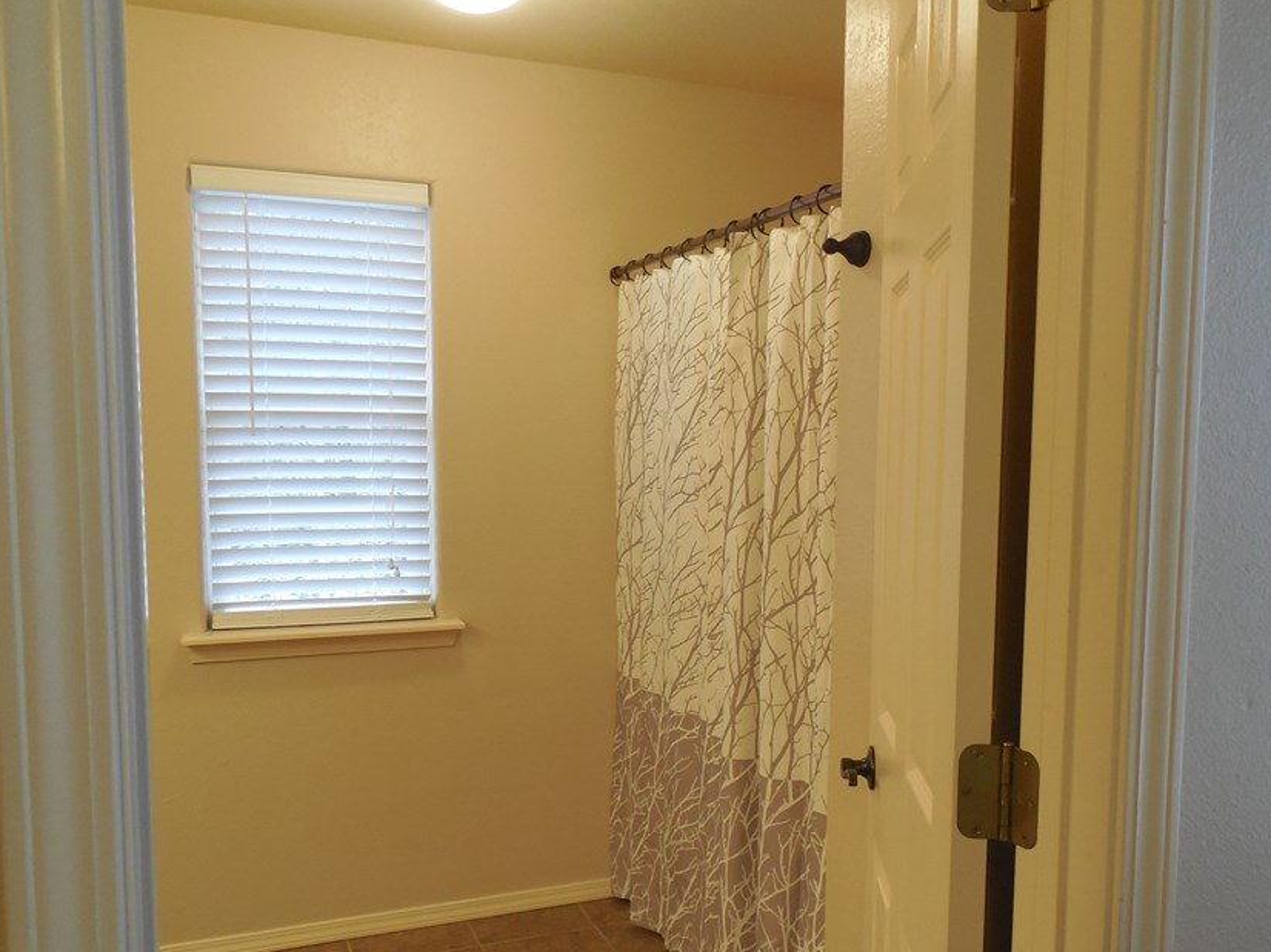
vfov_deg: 45.2
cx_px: 728
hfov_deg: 58.1
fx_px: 1138
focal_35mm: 31
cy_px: 560
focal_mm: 4.5
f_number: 3.3
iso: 400
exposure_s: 1/25
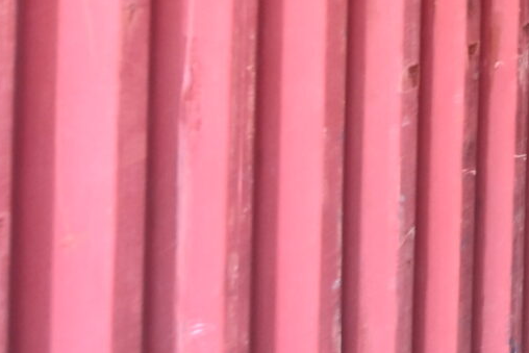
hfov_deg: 13.4
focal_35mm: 121
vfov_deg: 10.7
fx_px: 1778
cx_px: 1185
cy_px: -263
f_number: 4
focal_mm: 24
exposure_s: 1/30
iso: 1100
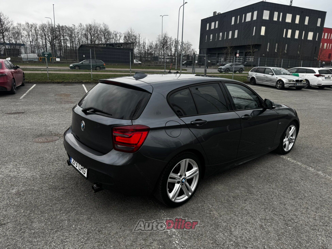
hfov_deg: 71.6
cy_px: 124
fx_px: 230
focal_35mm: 24
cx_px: 166
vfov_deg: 56.8
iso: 64
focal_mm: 6.76
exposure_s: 1/222
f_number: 1.78
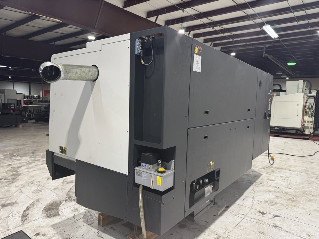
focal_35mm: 24
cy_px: 120
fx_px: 221
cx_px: 160
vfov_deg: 56.8
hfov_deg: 71.6
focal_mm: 6.8
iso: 200
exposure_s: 1/120
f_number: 1.8
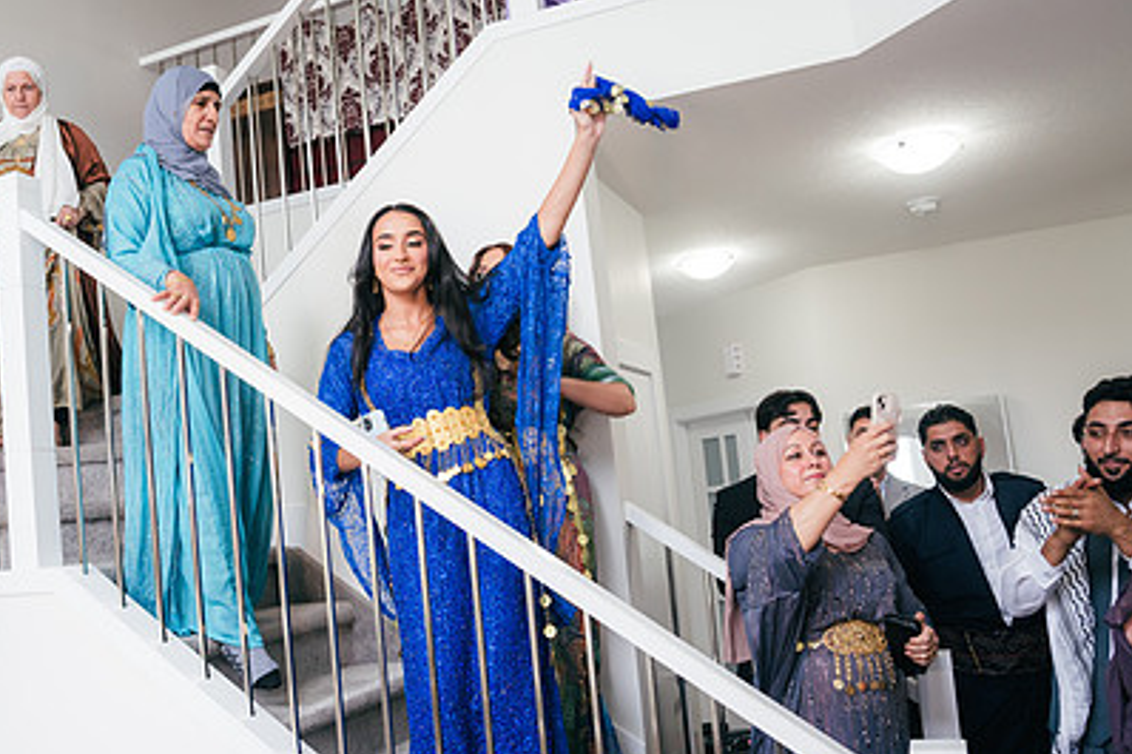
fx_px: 1100
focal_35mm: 35
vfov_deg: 37.8
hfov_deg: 53.4
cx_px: 378
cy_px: 411
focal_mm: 24
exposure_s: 1/160
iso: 640
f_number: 2.8
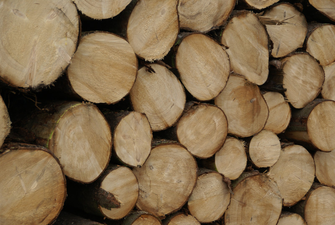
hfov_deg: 18.2
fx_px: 1048
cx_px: 168
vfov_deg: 12.2
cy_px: 112
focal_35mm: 112
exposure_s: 1/125
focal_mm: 75
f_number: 5.6
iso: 125
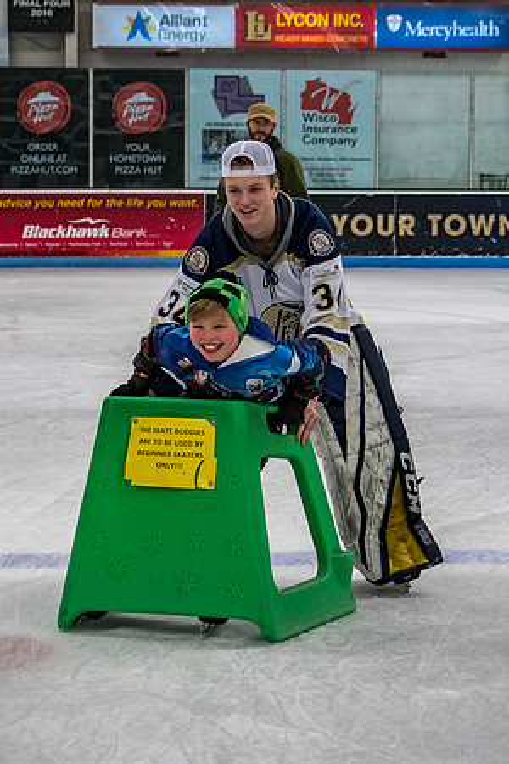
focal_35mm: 121
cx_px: 223
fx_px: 2556
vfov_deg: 17.0
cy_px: 348
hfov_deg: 11.4
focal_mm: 48
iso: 640
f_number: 4
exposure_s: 1/500
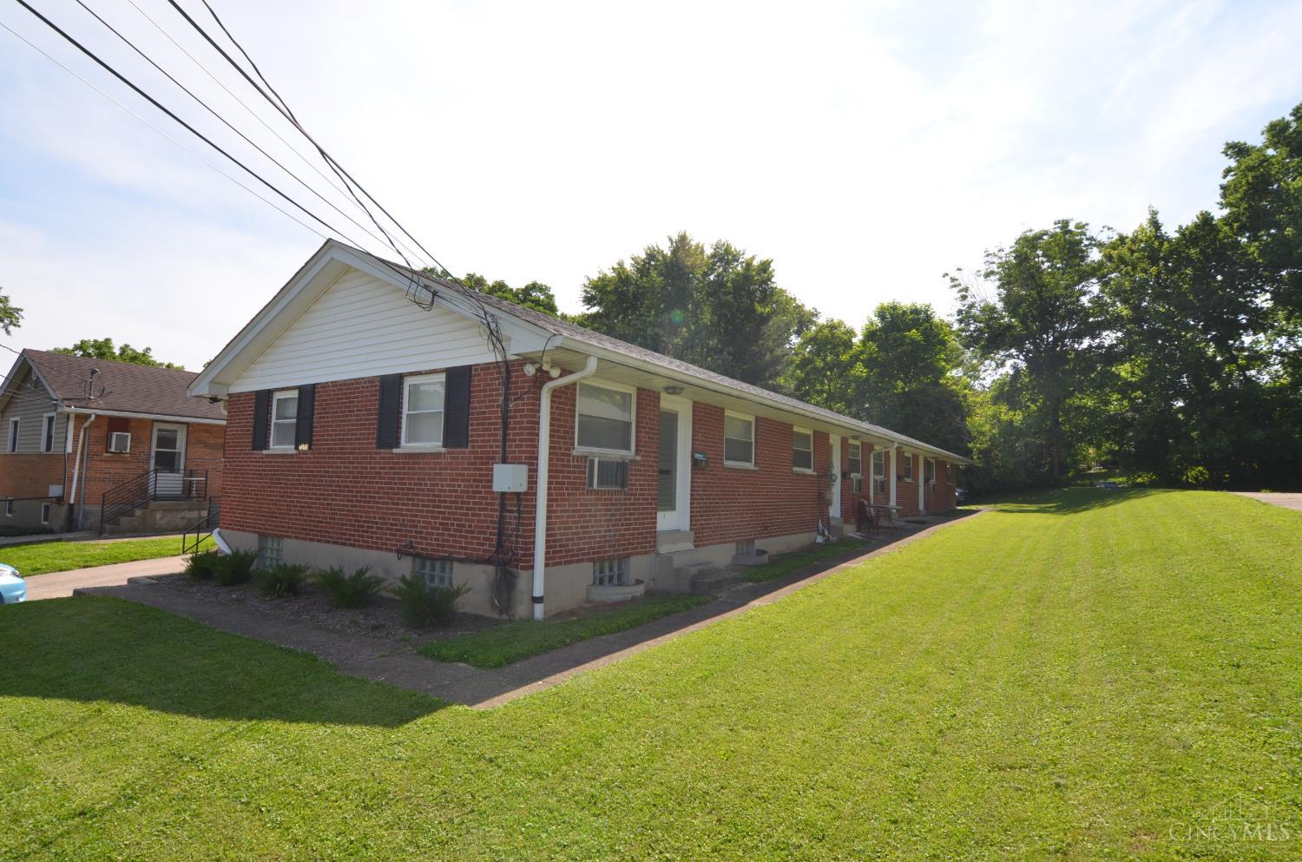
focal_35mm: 17
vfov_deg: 69.4
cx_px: 651
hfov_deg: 92.6
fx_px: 622
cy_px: 431
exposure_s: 1/250
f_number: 8
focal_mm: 11.5
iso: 100
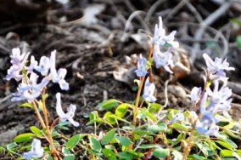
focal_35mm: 272
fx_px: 1816
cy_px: 131
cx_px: 151
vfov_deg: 5.0
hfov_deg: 7.6
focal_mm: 105
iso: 250
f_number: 5.6
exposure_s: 1/125
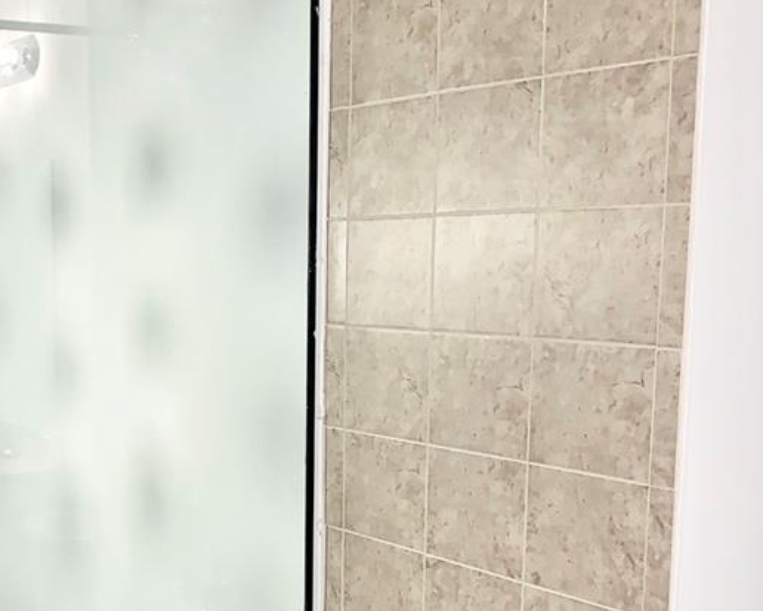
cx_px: 177
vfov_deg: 25.3
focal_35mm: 59
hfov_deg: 31.3
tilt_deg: -9.1
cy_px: 497
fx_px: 1333
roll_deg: +0.1
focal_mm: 4.25
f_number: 1.8
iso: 50
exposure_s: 1/15
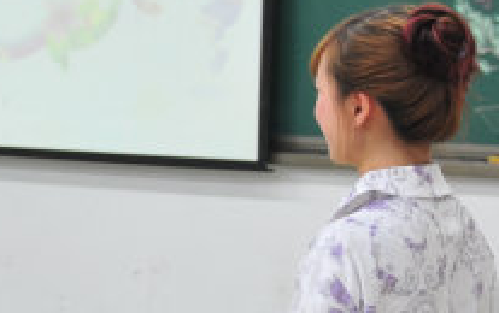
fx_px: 1661
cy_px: 190
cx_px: -169
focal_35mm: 122
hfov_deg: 16.1
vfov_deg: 10.8
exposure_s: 1/50
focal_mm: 24
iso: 200
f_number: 2.8
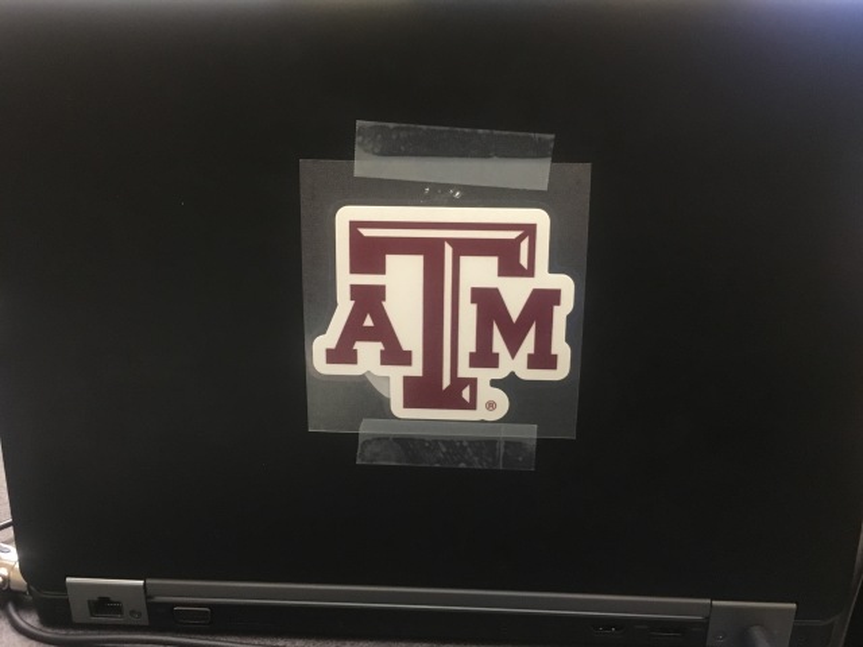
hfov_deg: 61.7
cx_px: 432
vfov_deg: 48.2
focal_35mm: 29
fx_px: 723
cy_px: 324
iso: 250
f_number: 2.2
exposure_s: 1/15
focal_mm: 4.15
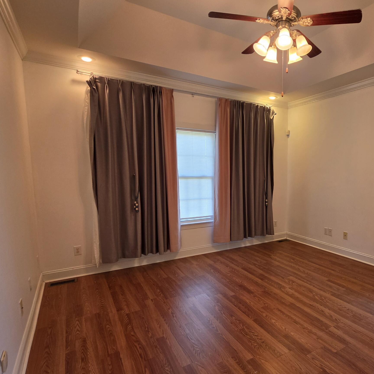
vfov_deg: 74.7
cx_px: 269
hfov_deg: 70.9
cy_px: 201
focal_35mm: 20
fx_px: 244
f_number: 1.9
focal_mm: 2.2
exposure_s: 1/120
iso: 80
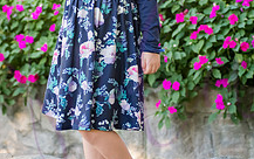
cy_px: 14
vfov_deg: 7.8
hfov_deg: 12.4
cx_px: 115
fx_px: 1171
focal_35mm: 169
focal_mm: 80
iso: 800
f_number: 4
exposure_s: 1/320
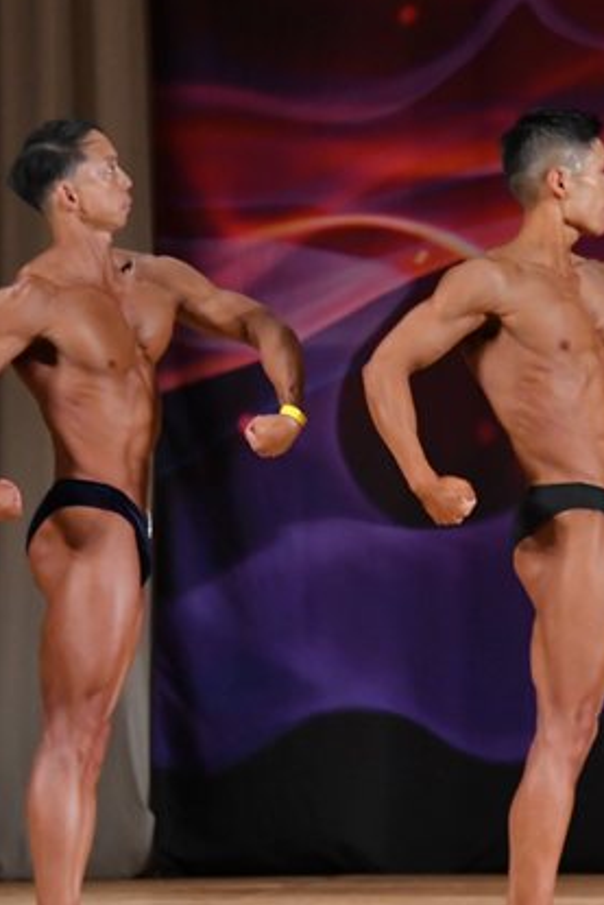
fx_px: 10183
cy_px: 438
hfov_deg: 3.4
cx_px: 317
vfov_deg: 5.1
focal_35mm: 405
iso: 3200
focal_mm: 145
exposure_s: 1/400
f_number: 5.6
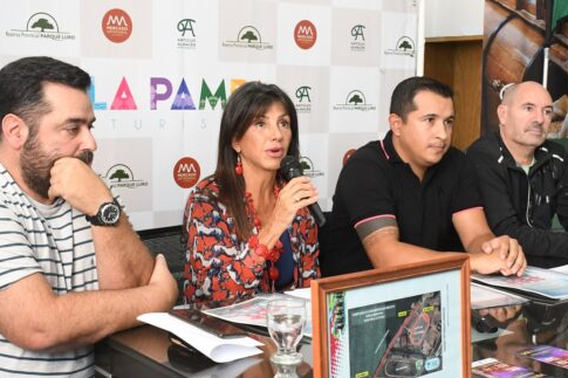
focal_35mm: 57
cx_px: 338
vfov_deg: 23.8
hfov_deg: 35.0
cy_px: 206
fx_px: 899
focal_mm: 24
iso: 3200
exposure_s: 1/250
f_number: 8
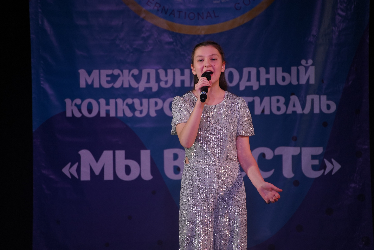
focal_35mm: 266
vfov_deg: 5.2
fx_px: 2763
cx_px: 187
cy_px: 125
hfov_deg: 7.7
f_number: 6.3
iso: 1600
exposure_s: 1/250
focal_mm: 266
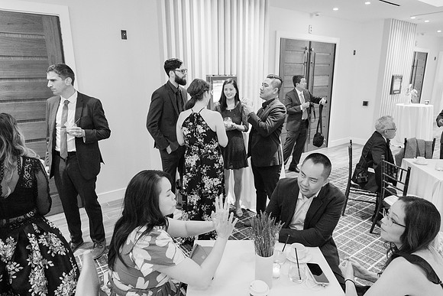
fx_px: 295
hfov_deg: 73.7
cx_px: 222
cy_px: 148
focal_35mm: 24
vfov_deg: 53.2
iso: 8000
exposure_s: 1/160
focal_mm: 24
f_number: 4
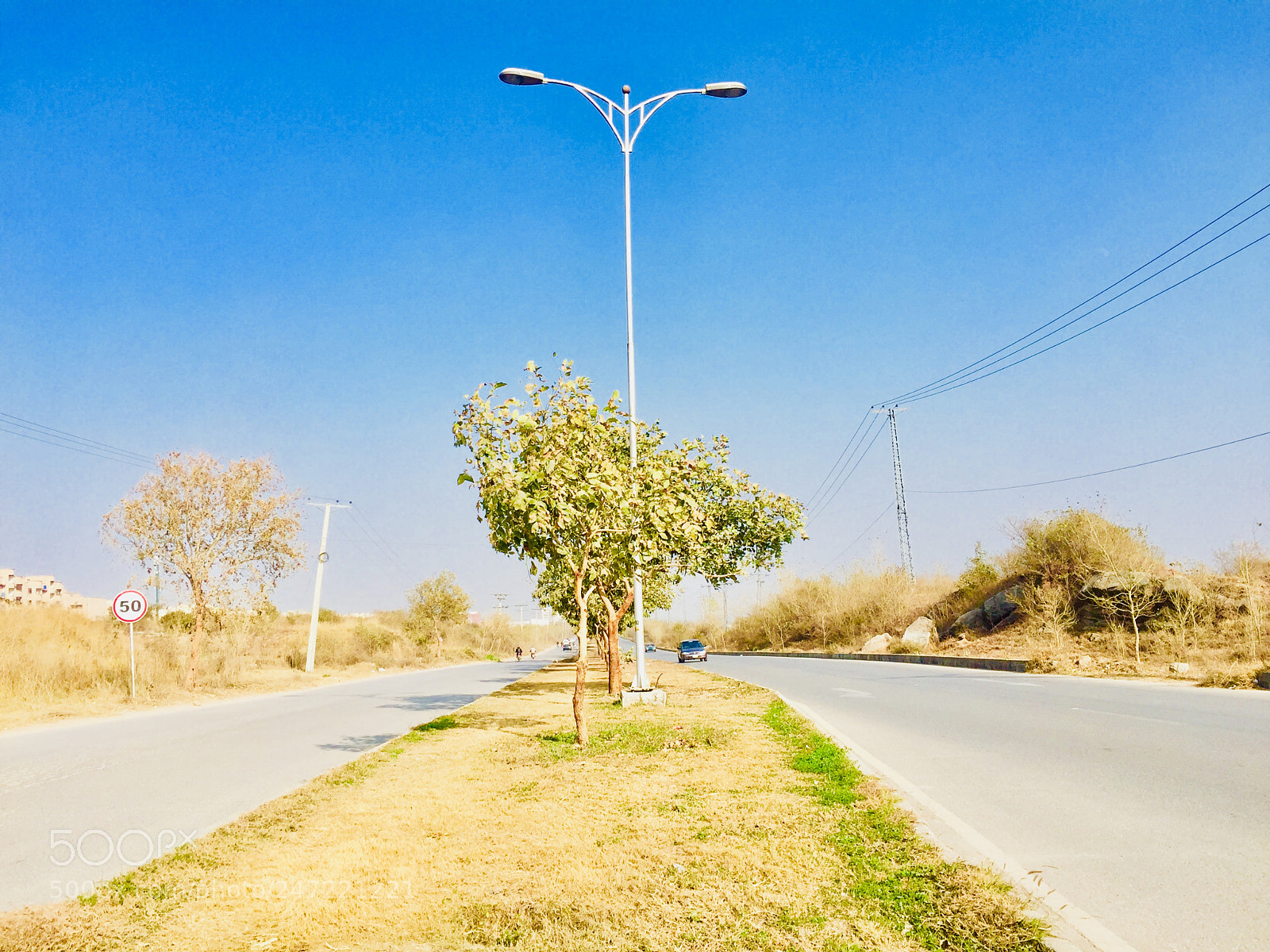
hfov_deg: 61.7
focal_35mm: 29
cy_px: 476
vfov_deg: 48.2
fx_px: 1064
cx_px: 635
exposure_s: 1/1883
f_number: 2.2
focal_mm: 4.15
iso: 32
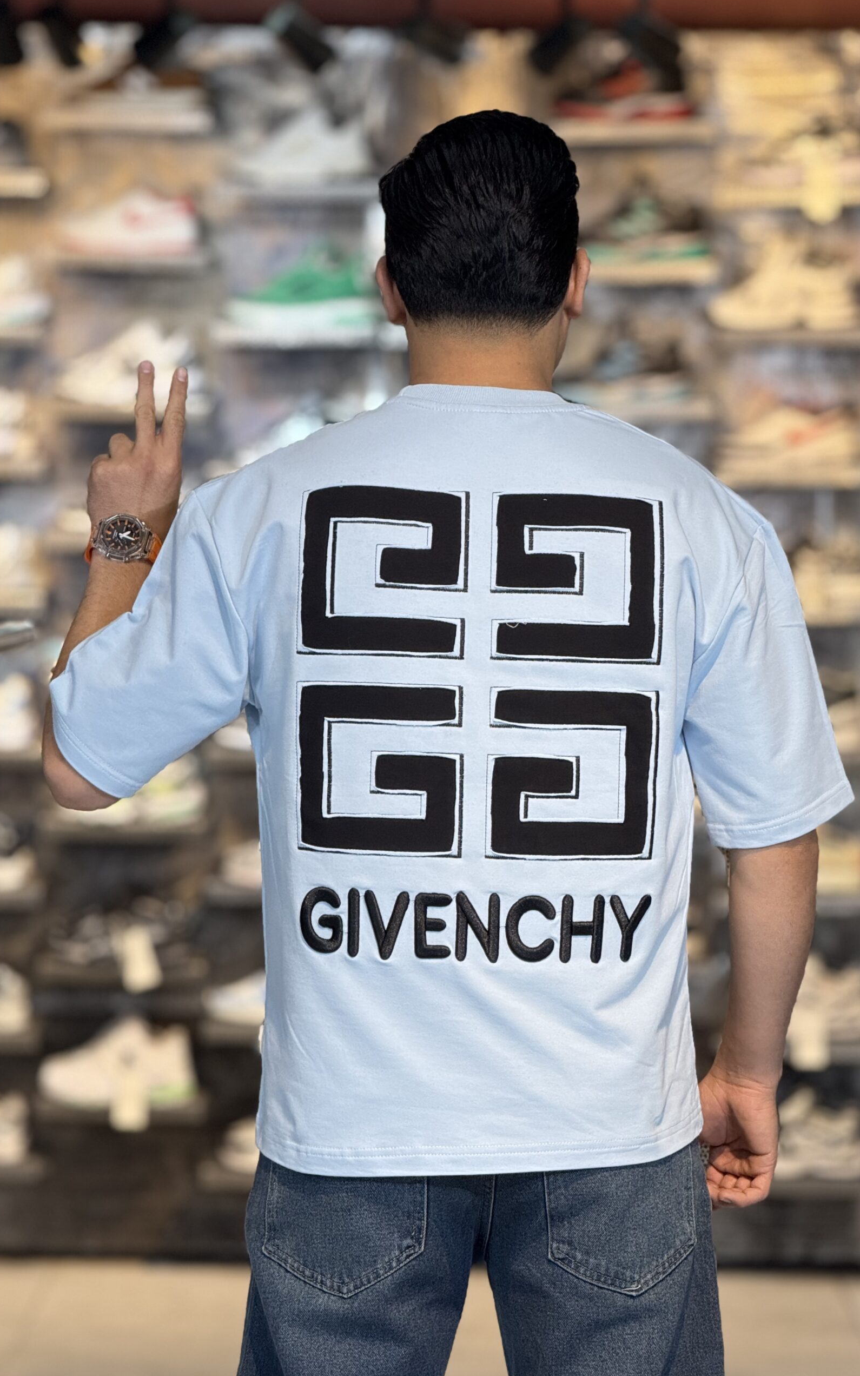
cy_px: 689
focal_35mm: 128
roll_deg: -1.5
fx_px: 4800
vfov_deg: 16.3
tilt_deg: -1.4
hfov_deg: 10.2
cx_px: 480
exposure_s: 1/100
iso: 160
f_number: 2.8
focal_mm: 15.66
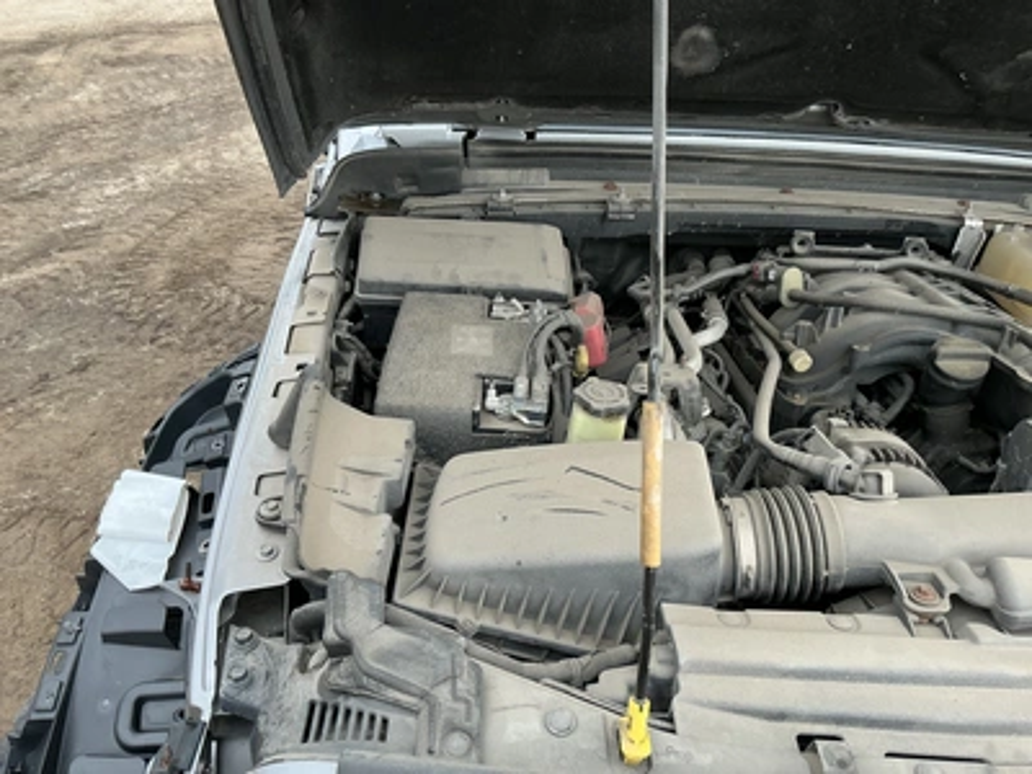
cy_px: 387
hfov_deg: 63.4
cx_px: 516
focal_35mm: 28
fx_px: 835
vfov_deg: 49.7
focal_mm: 3
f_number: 1.8
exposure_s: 1/122
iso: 40
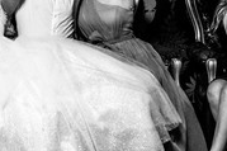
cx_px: 12
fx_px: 491
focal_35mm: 78
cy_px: 29
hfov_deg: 25.0
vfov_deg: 17.3
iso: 2000
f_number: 2.2
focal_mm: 13
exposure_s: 1/125
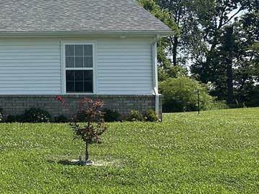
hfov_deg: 19.5
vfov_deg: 17.3
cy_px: 67
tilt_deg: +3.6
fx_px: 636
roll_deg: +0.0
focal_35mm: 85
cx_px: -149
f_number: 1.78
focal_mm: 6.86
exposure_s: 1/5263
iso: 80
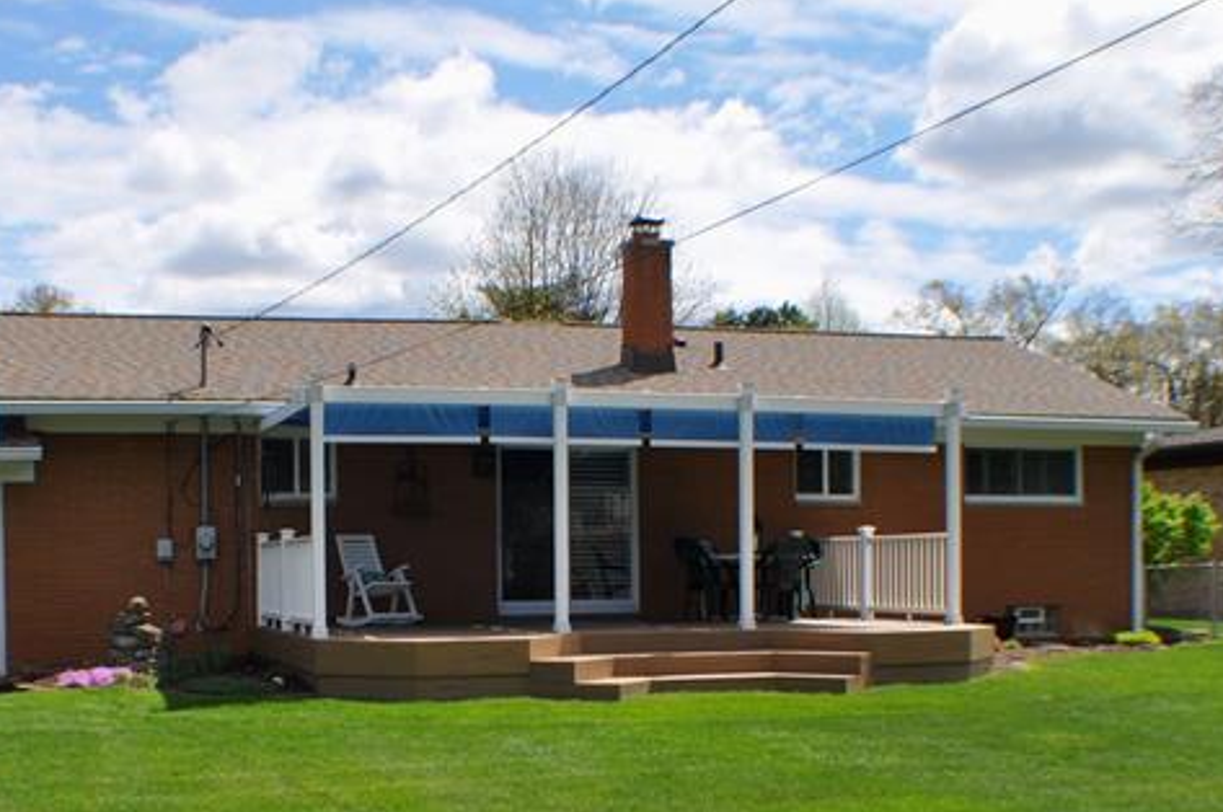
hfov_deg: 30.8
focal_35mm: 65
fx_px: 2205
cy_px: 621
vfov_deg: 20.7
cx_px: 427
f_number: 8
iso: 200
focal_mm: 20
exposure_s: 1/500
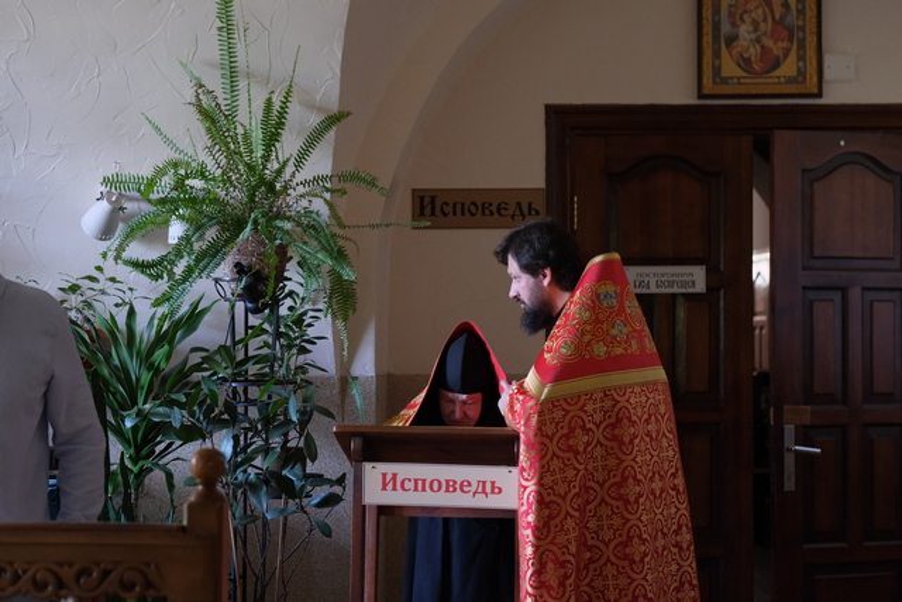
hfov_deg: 24.2
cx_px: 451
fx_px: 2105
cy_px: 301
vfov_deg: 16.3
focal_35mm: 84
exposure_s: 1/80
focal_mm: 56
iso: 3200
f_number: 3.6
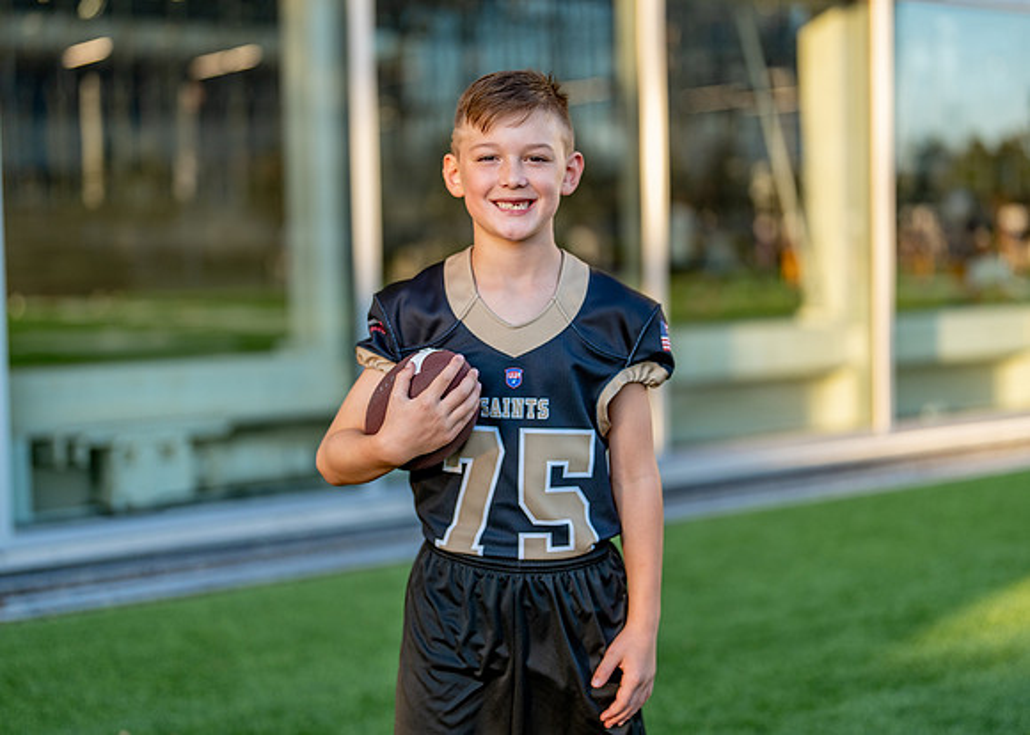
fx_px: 1680
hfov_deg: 34.1
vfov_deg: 24.7
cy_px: 335
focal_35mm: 57
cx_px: 519
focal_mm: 50
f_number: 1.2
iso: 200
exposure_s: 1/1600
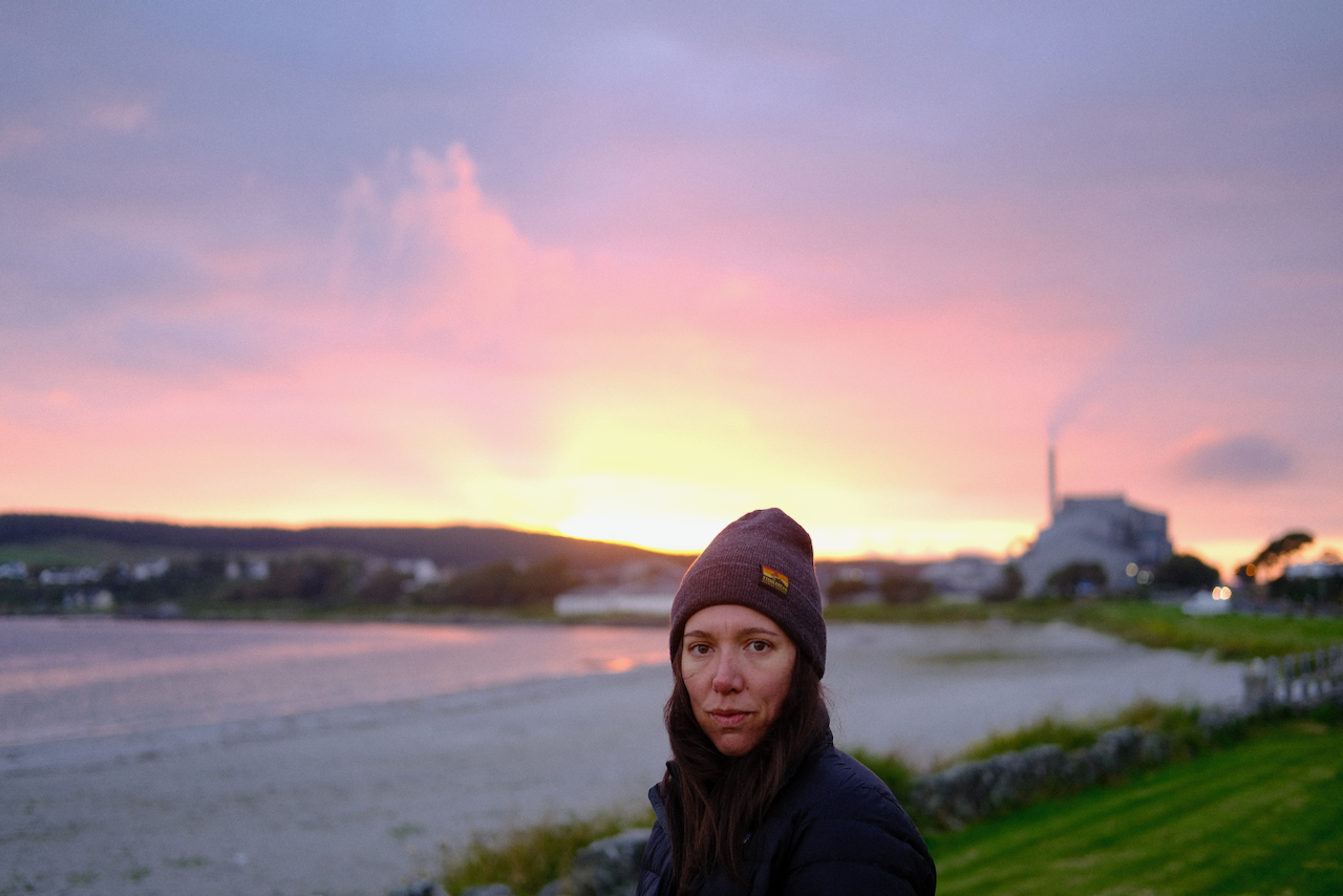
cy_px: 448
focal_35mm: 53
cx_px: 672
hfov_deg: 37.5
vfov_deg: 25.5
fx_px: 1978
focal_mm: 35
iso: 160
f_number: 2.2
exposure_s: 1/80
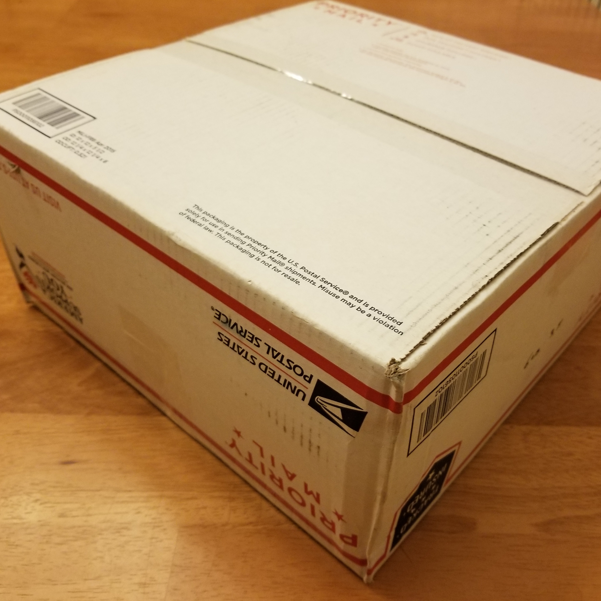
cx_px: 340
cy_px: 300
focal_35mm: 31
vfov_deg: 52.5
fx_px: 609
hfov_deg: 52.4
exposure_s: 1/30
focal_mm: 4.25
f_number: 1.7
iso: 160
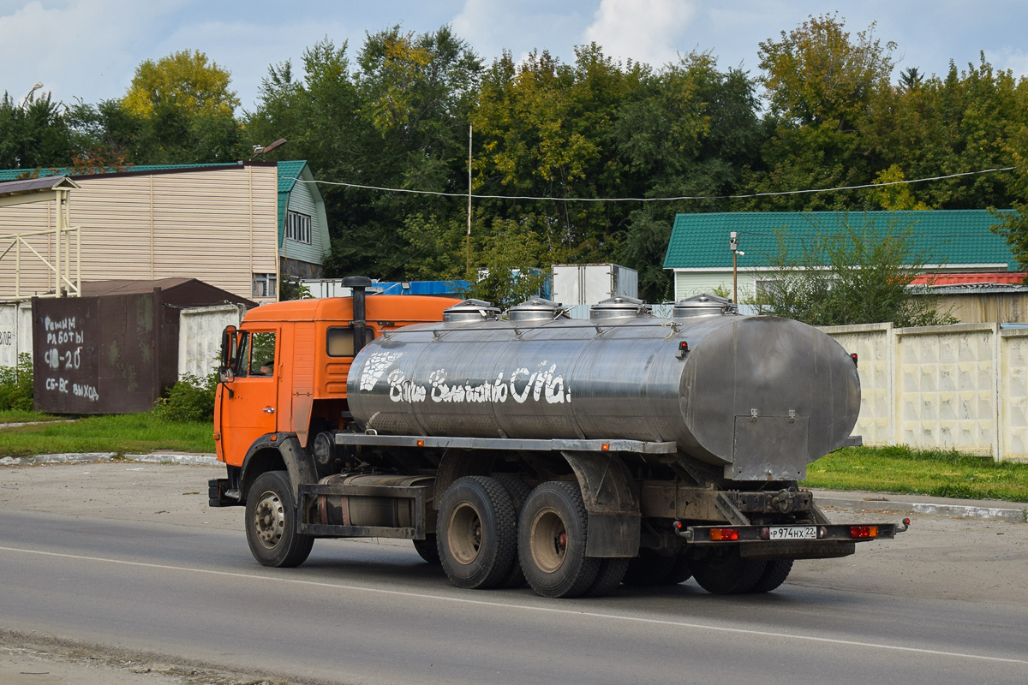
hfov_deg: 24.6
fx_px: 2356
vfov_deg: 16.6
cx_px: 514
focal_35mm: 82
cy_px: 342
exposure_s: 1/1000
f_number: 6.3
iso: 200
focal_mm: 55
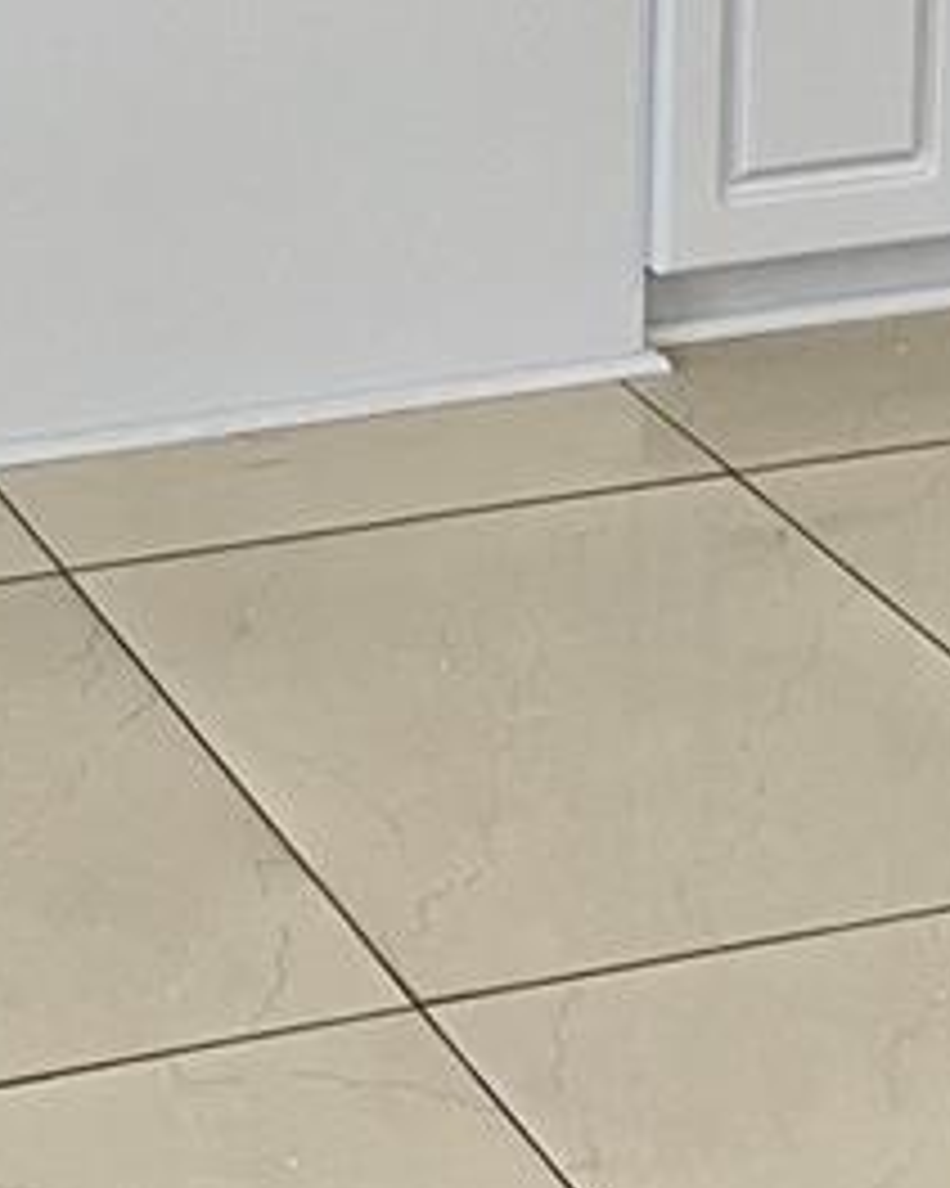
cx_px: -342
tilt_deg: -6.3
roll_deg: +0.6
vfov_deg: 15.0
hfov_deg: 13.3
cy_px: -976
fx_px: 3903
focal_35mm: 111
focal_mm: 5.1
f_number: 1.6
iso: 125
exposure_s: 1/60
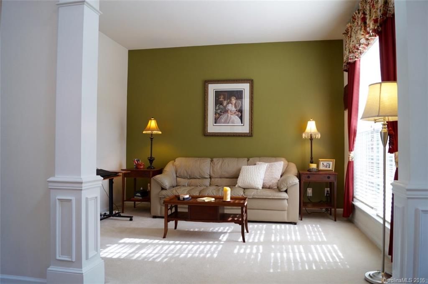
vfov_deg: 47.8
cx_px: 214
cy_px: 142
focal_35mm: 27
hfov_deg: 67.4
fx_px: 321
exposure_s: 1/60
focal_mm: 18
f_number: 4
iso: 250
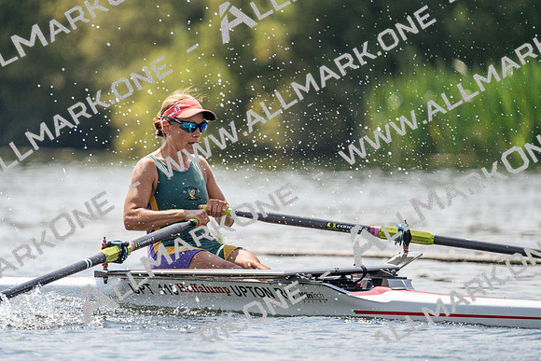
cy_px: 180
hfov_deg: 4.1
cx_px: 270
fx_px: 7605
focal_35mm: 506
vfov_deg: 2.7
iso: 320
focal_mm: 506
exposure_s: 1/1600
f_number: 6.3
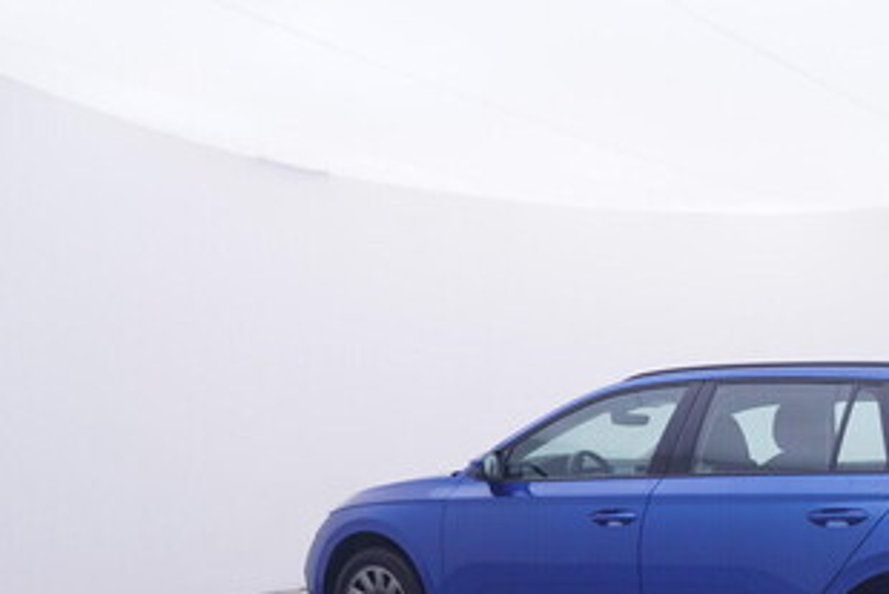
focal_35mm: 40
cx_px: 718
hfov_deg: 45.9
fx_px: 985
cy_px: 481
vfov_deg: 32.5
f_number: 5
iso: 200
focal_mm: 15
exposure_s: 1/80
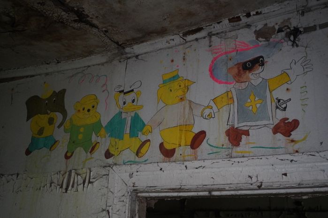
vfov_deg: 35.1
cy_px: 109
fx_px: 346
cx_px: 164
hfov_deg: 50.7
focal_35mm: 38
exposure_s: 1/60
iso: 12800
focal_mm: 38
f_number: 4
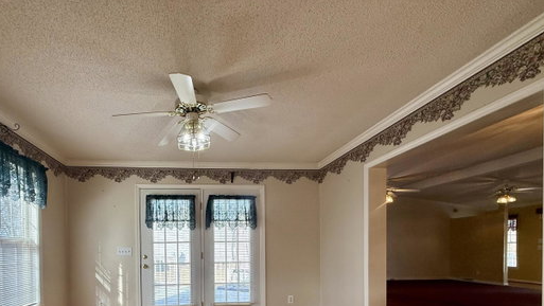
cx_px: 214
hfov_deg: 88.2
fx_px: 274
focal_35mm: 19
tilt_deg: -0.1
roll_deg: +0.4
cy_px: 252
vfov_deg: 53.8
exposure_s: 1/134
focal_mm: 2.22
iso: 64
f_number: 2.2
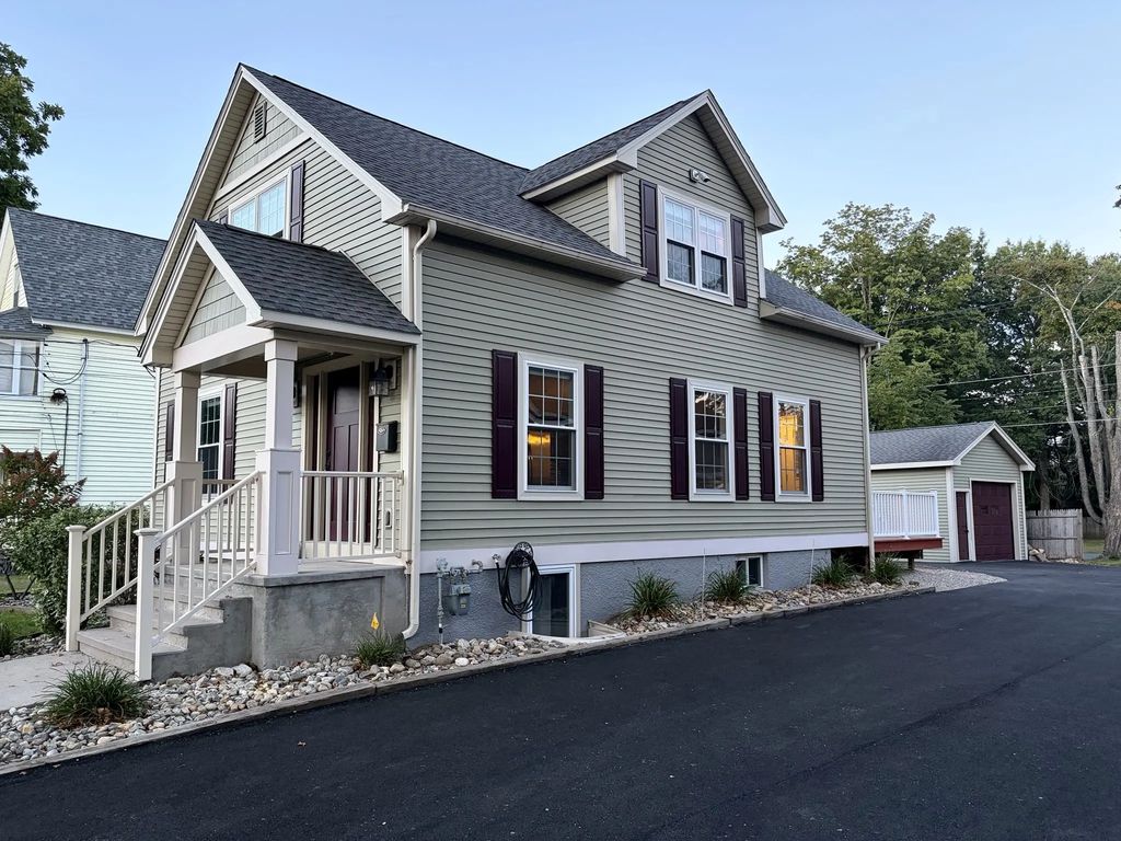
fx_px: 842
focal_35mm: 26
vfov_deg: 53.1
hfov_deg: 67.3
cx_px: 560
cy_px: 420
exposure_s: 1/60
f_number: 1.6
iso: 125
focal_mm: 5.96
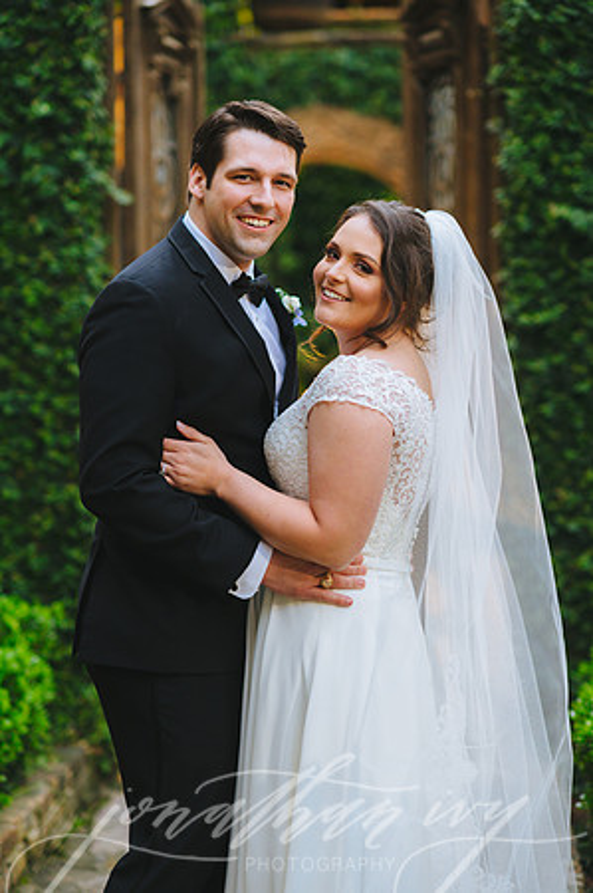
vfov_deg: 23.9
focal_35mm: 85
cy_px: 446
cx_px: 296
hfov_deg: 16.0
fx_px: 2105
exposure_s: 1/200
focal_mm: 85
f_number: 2
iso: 1000
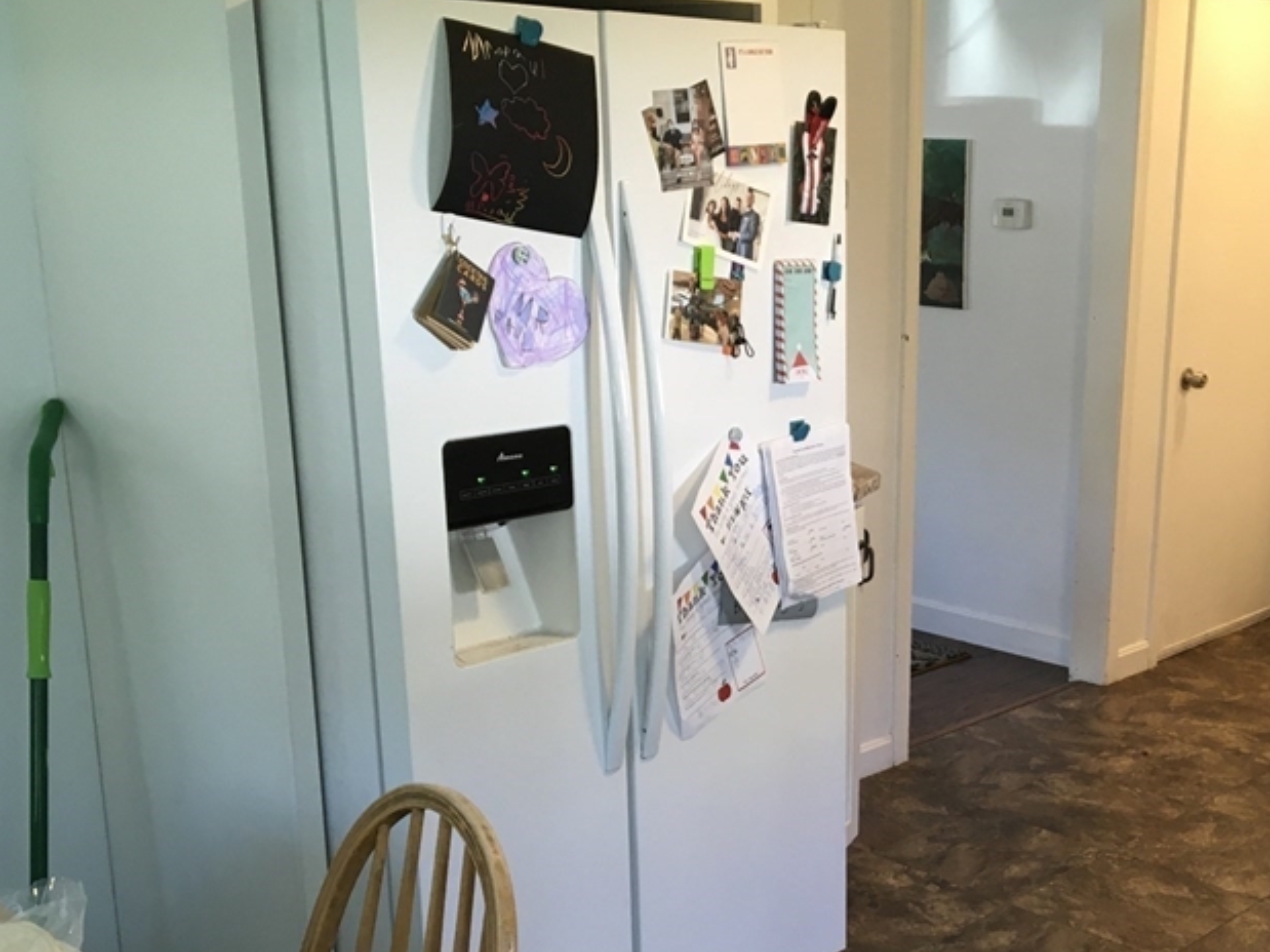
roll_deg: -1.2
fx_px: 1761
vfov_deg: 30.0
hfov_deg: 38.8
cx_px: 929
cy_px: 663
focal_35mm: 48
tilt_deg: -15.9
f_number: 2.2
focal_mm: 4.15
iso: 50
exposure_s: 1/30
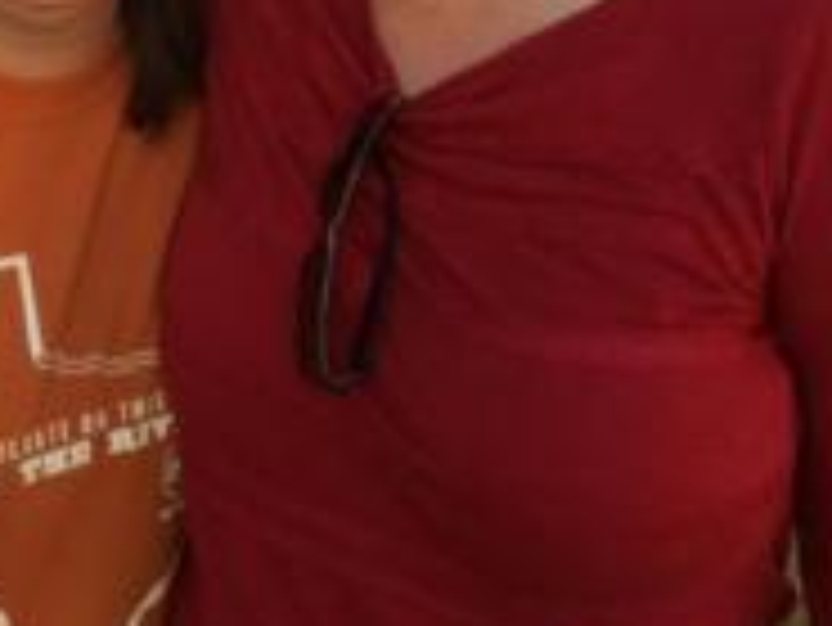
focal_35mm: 81
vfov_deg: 18.0
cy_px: 88
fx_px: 1948
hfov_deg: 23.5
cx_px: 85
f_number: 2.2
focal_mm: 4.12
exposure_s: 1/311
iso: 32
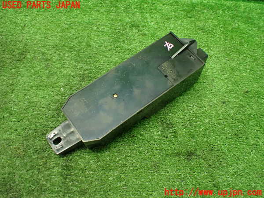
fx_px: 229
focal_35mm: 30
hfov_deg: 60.0
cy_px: 99
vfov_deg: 46.8
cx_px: 132
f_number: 2.3
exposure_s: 1/100
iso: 800
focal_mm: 5.4
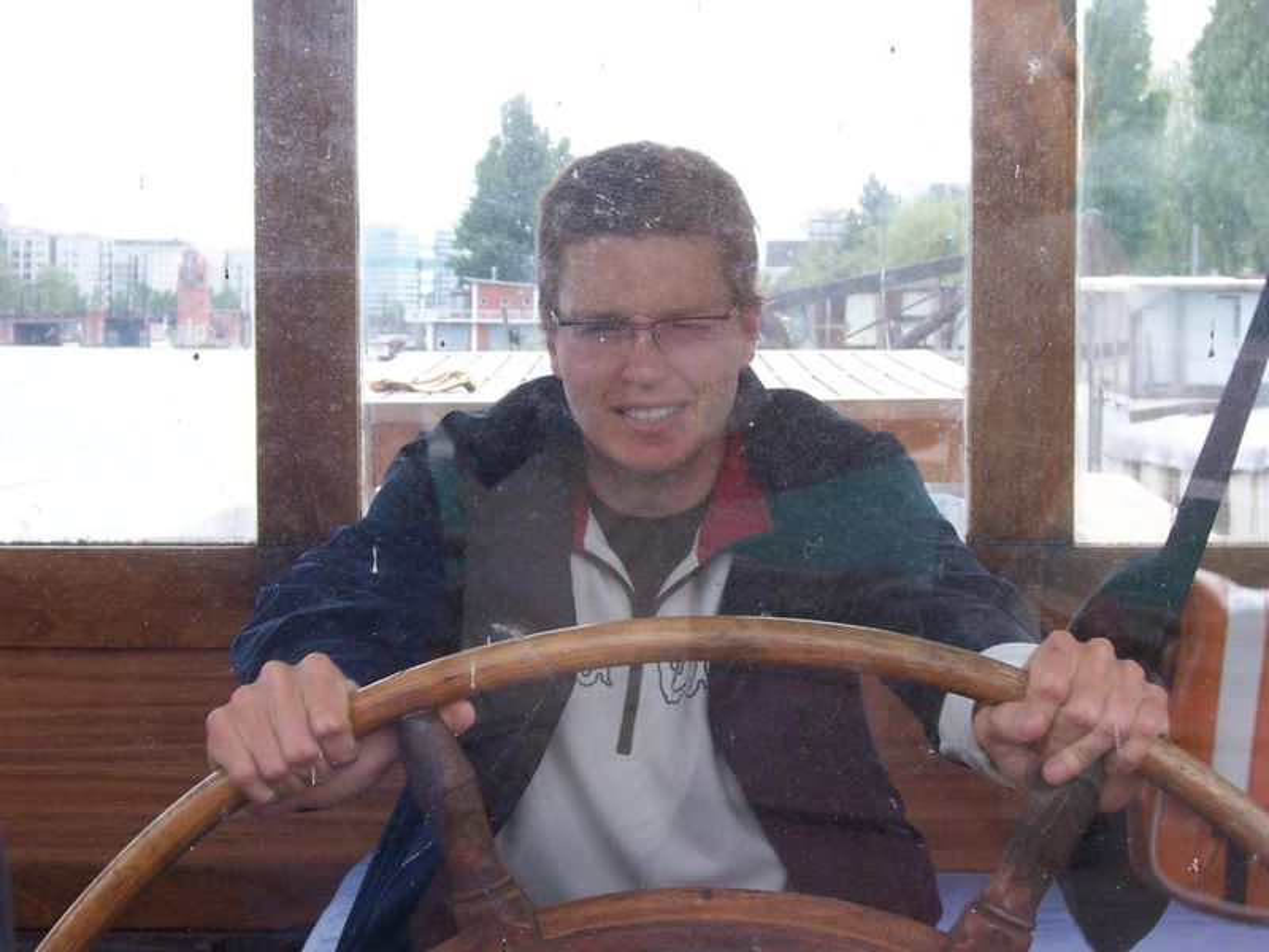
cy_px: 476
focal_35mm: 73
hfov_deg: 26.7
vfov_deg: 20.2
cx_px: 634
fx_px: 2676
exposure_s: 1/90
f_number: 4.8
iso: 80
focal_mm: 12.1
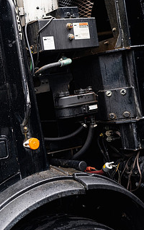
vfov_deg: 31.9
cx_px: -26
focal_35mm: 64
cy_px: 97
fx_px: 402
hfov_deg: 19.2
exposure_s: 1/200
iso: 200
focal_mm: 35
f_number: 3.5
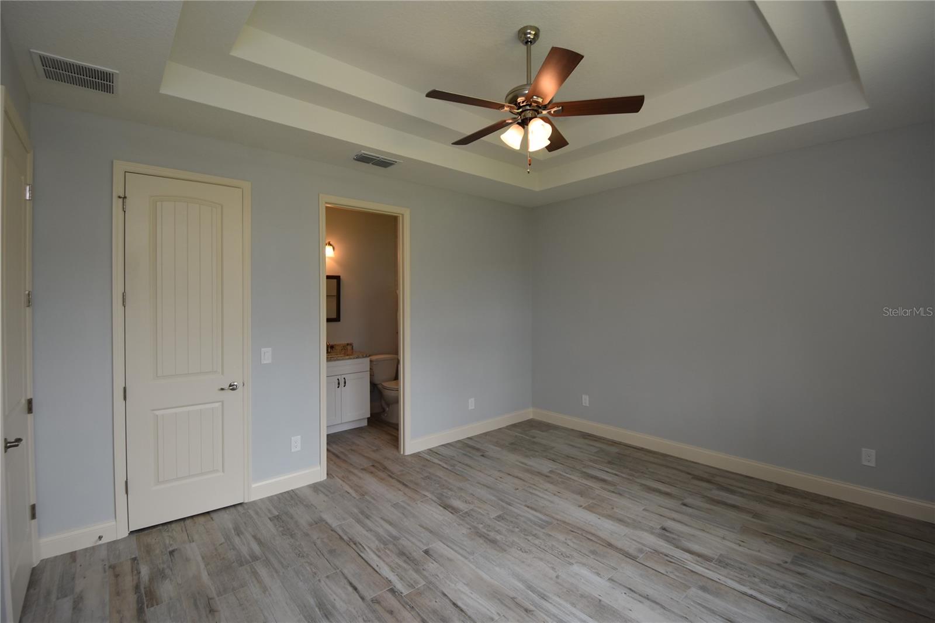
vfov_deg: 77.3
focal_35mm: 15
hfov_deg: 100.4
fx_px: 389
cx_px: 468
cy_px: 312
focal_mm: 10
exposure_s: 1/100
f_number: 5
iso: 200
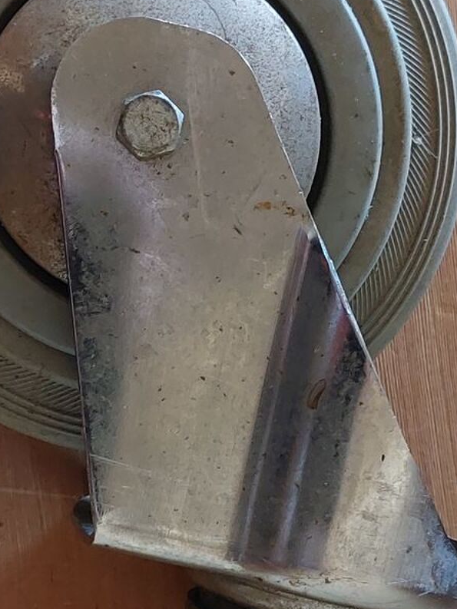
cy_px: 316
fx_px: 739
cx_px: 180
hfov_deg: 34.2
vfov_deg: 44.8
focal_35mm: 42
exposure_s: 1/25
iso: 500
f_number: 1.8
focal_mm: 5.23
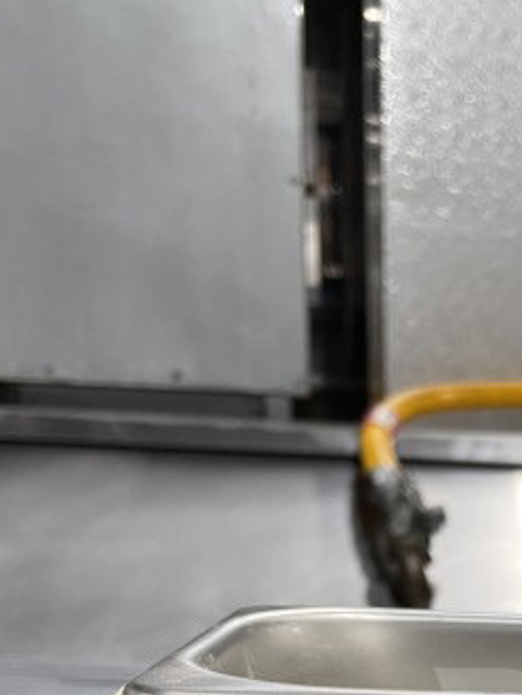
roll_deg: -1.2
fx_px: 1306
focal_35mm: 65
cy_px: 837
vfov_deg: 26.5
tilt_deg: -17.2
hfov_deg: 21.1
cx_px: 625
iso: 125
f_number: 1.6
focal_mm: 4.2
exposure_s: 1/99
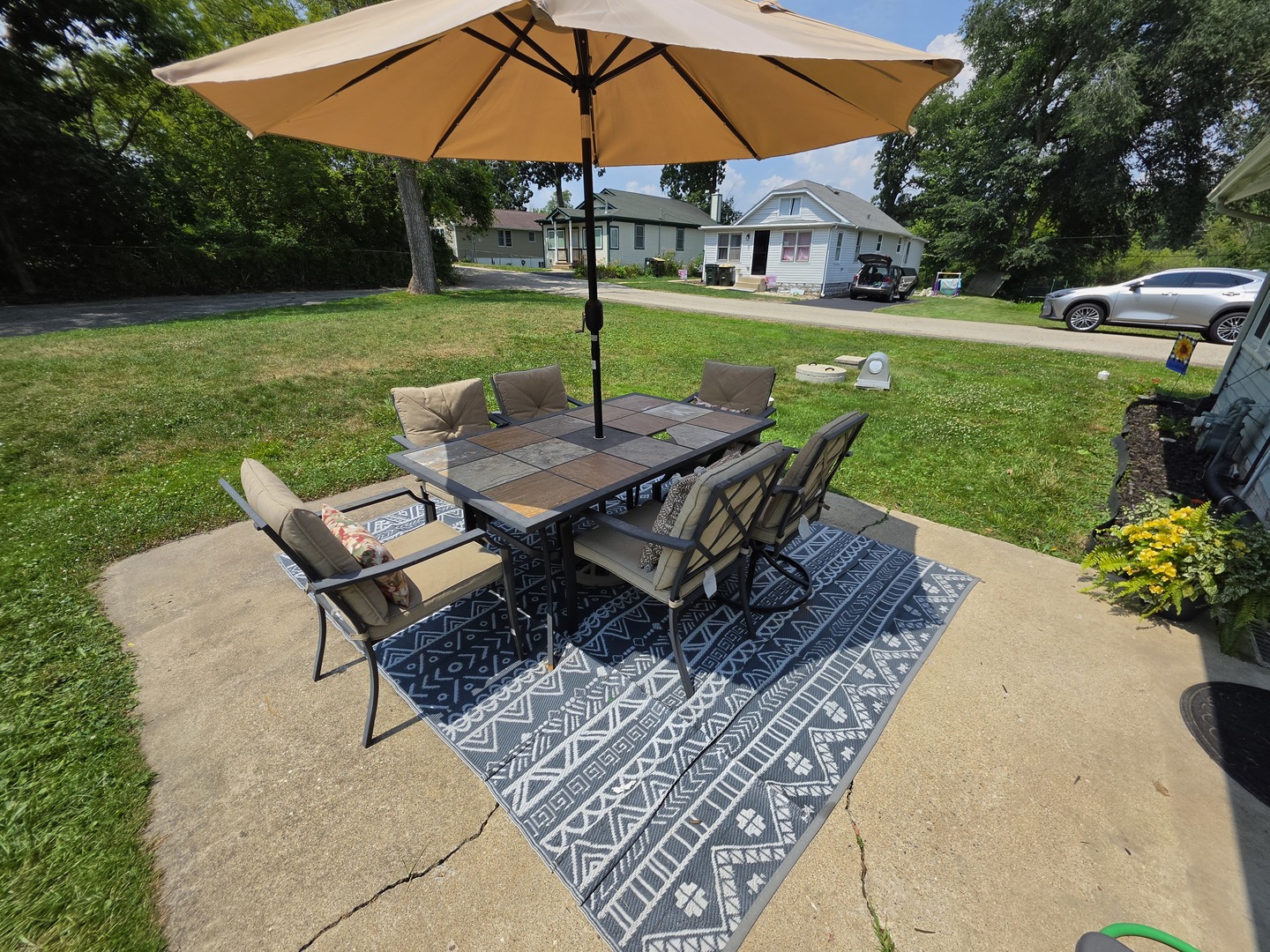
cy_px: 476
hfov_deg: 106.2
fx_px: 477
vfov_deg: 89.9
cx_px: 635
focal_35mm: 13
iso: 32
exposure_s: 1/1946
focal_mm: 2.2
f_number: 1.9
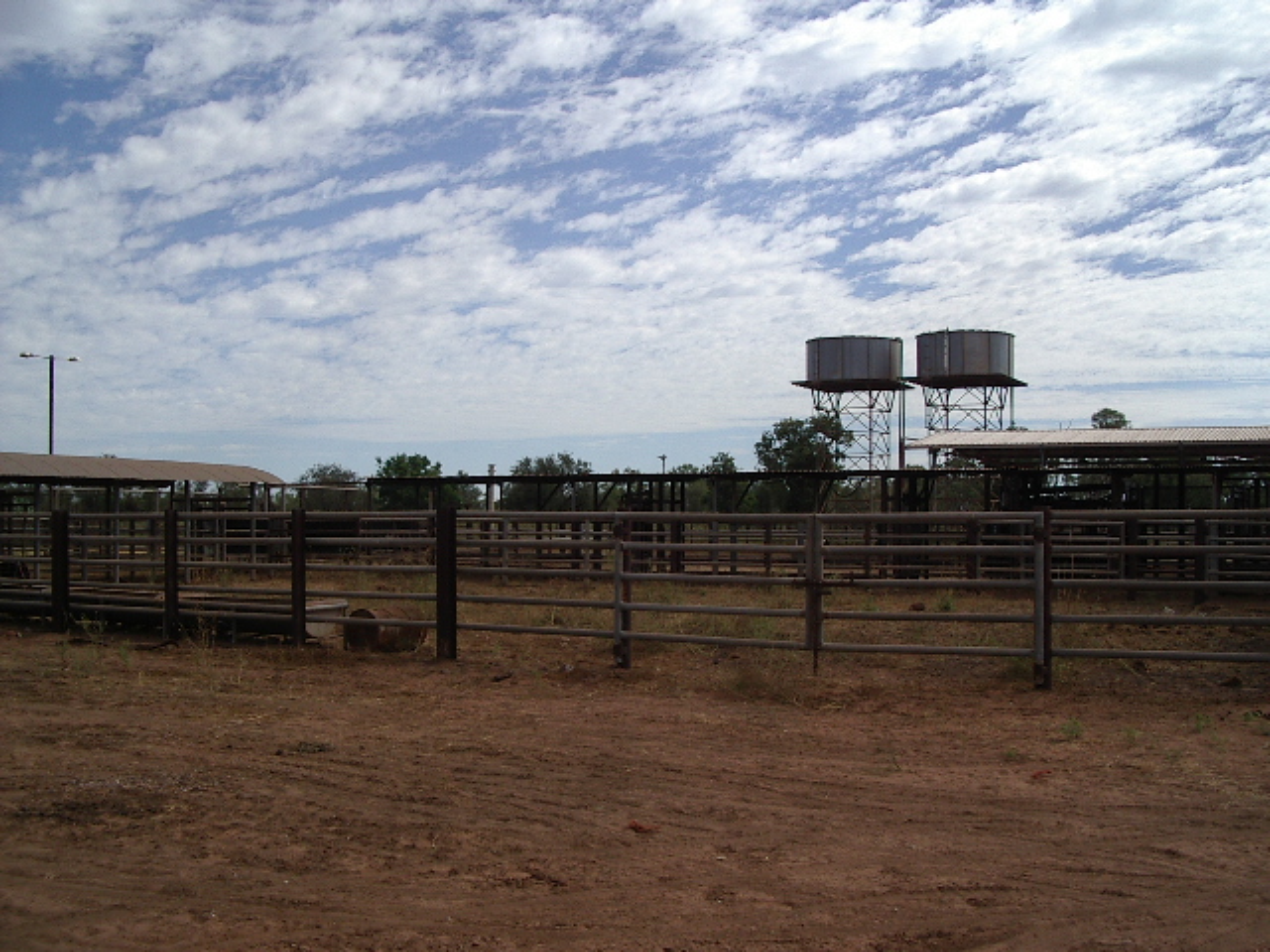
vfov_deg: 37.7
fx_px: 1394
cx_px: 635
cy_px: 476
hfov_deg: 49.0
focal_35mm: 38
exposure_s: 1/640
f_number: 4.8
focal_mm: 5.8
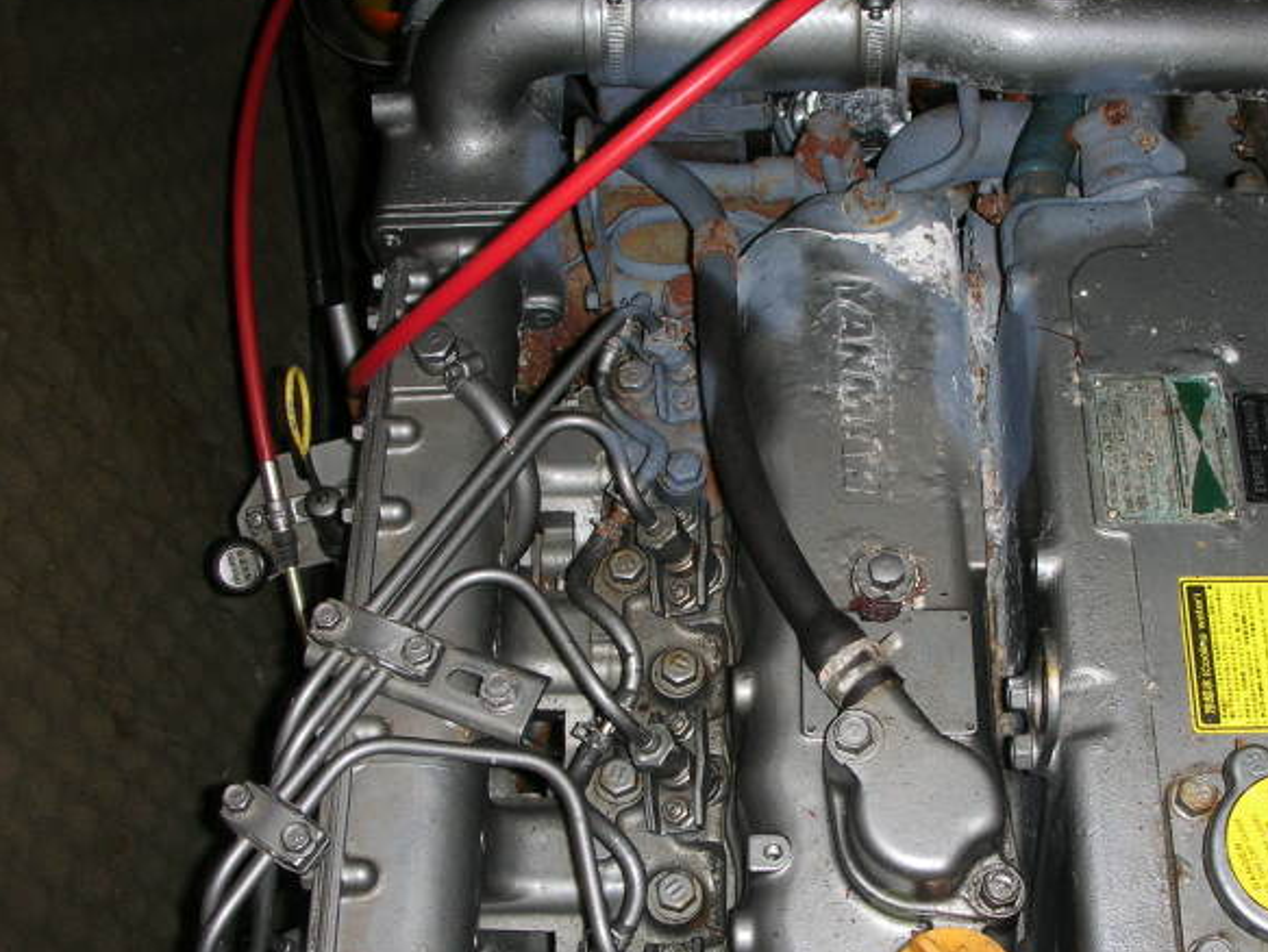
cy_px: 567
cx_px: 863
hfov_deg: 39.1
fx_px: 1759
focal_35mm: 48
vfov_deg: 30.2
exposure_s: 1/60.1
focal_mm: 5.8
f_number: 3
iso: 50
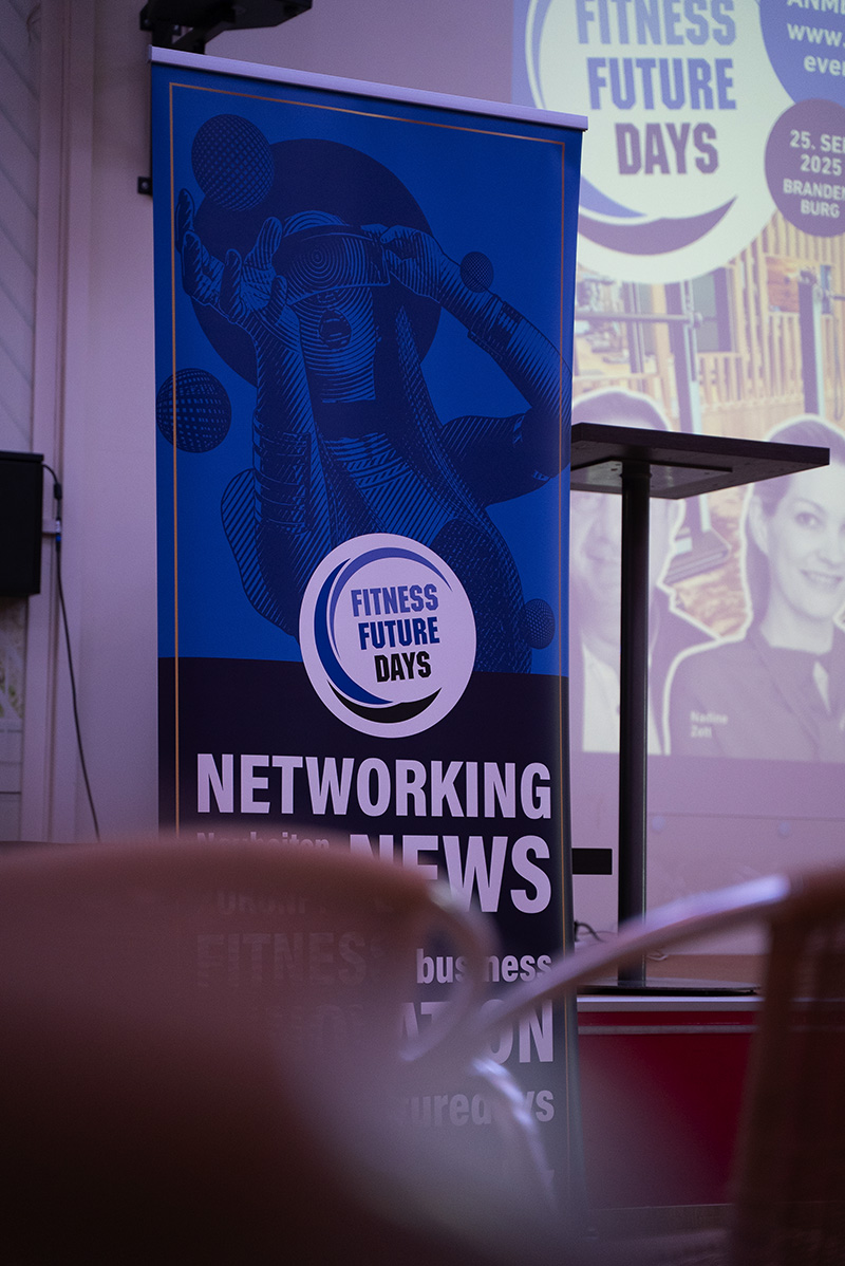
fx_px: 2637
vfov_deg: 27.0
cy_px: 633
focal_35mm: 75
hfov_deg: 18.2
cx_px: 422
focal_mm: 75
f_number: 2.8
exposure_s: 1/200
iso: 4000
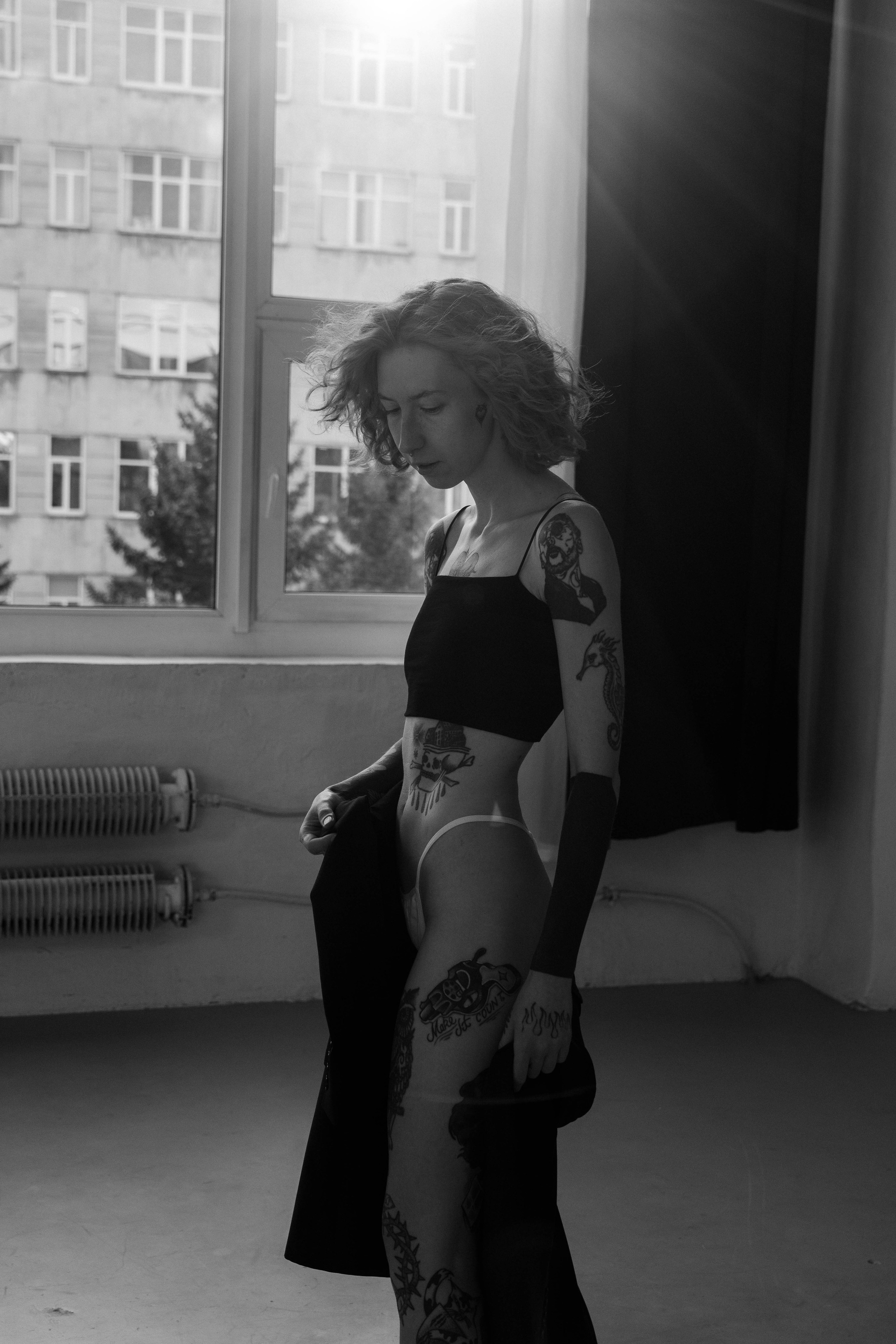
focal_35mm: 51
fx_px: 1904
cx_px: 448
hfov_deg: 26.5
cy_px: 672
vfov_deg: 38.9
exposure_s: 1/400
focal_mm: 34.2
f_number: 4
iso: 320
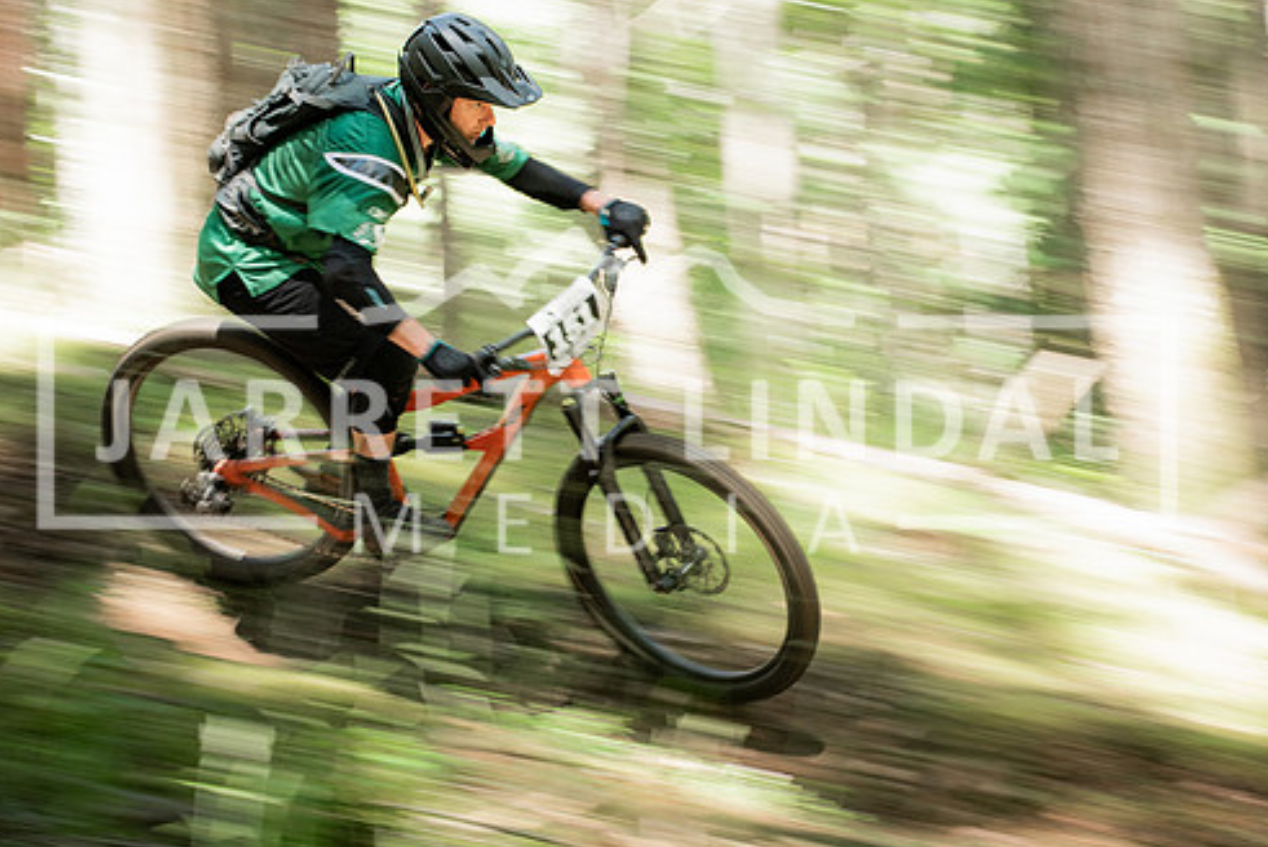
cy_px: 459
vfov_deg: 14.4
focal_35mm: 95
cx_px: 661
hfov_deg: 21.4
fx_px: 3348
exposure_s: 1/40
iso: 400
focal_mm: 50
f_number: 9
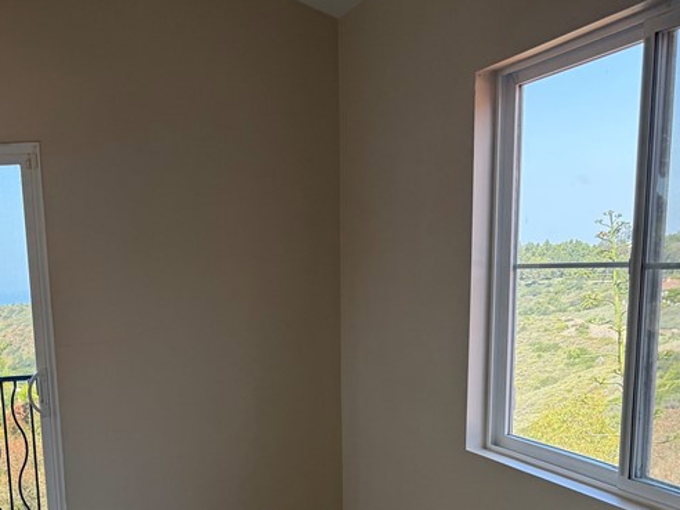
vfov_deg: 27.6
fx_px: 982
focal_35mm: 50
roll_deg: +3.3
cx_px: 127
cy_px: 498
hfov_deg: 36.7
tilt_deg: -13.2
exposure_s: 1/689
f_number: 1.78
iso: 100
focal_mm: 6.76
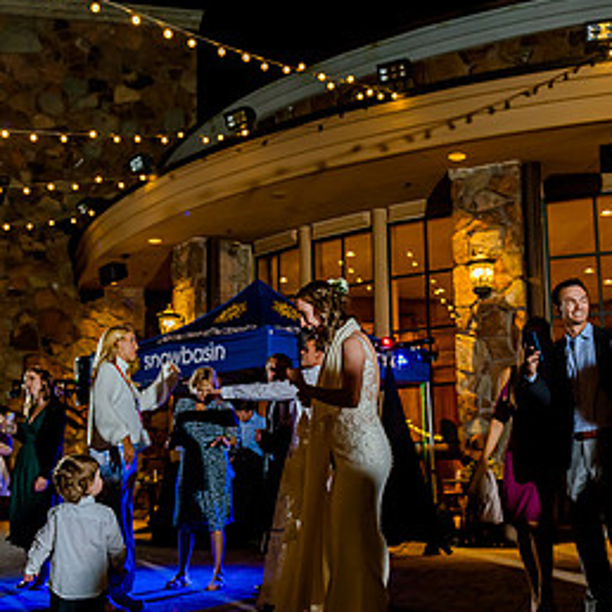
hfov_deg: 36.7
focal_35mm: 46
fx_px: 920
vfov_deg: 36.8
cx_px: 251
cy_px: 337
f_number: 2.8
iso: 2500
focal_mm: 24
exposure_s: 1/160
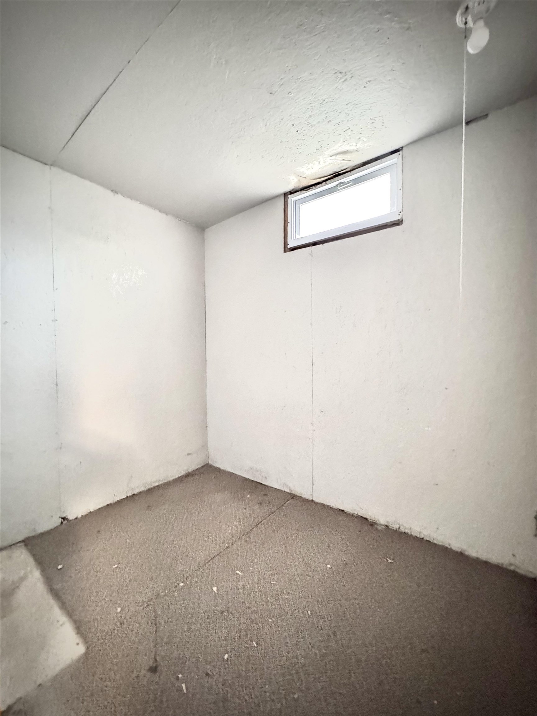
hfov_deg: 85.7
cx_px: 268
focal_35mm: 14
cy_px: 358
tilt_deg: -1.7
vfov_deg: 102.1
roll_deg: +0.1
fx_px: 290
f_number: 2.2
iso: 2500
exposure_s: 1/17
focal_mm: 2.22
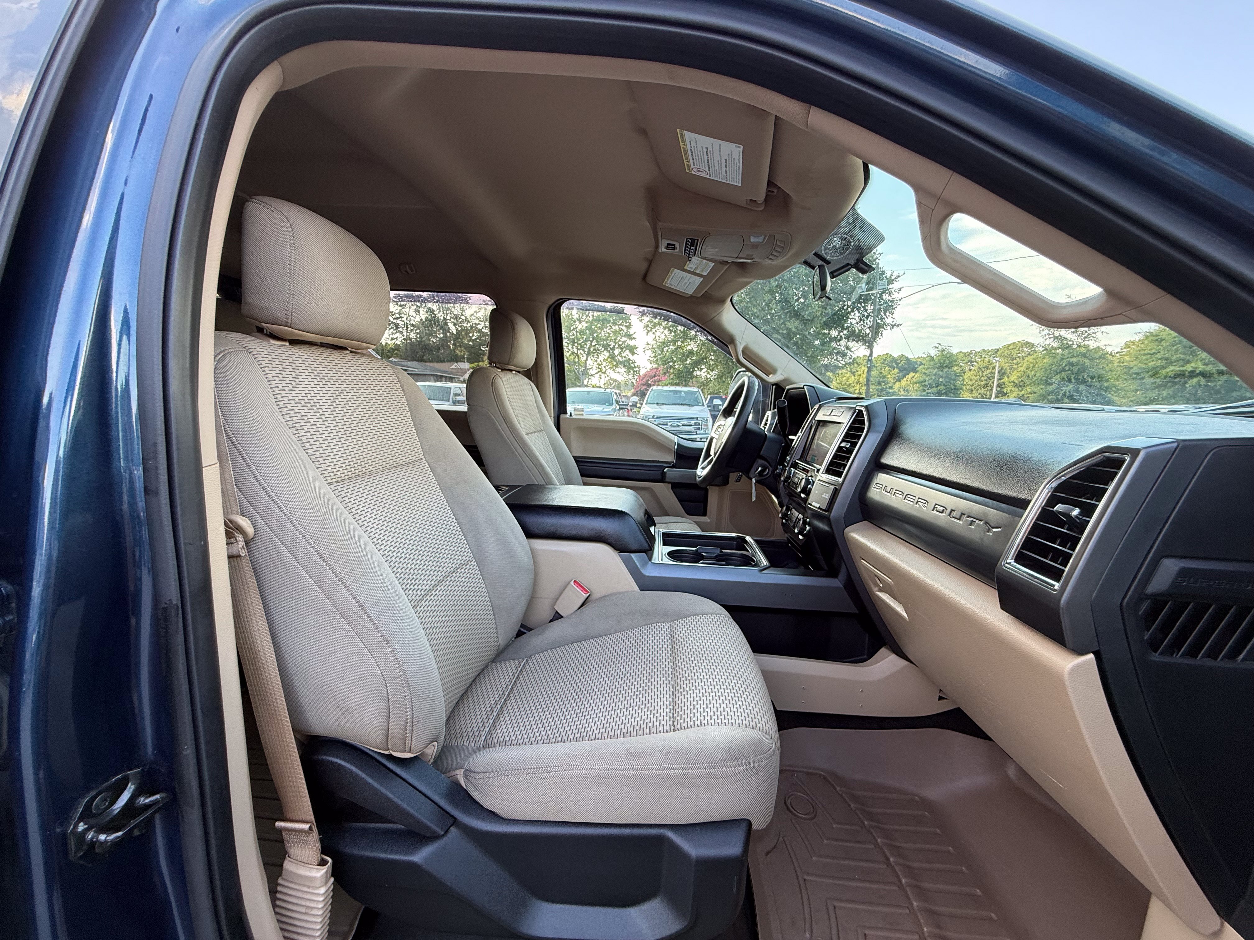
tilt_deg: -6.9
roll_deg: -2.4
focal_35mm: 14
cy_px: 470
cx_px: 627
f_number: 2.2
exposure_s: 1/99
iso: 64
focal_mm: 2.22
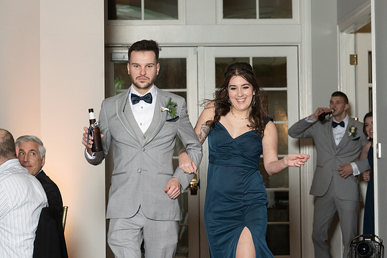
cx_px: 227
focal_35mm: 138
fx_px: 1484
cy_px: 116
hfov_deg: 14.9
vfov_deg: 9.9
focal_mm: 113
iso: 2000
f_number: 5.6
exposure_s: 1/200
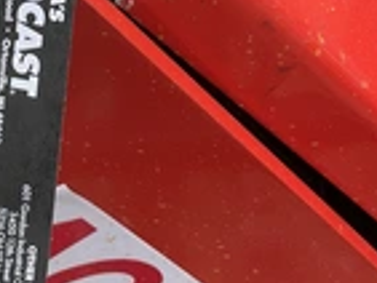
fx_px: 894
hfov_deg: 23.1
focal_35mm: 82
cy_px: 72
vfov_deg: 17.9
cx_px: 29
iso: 25
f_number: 1.8
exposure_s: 1/406
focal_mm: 3
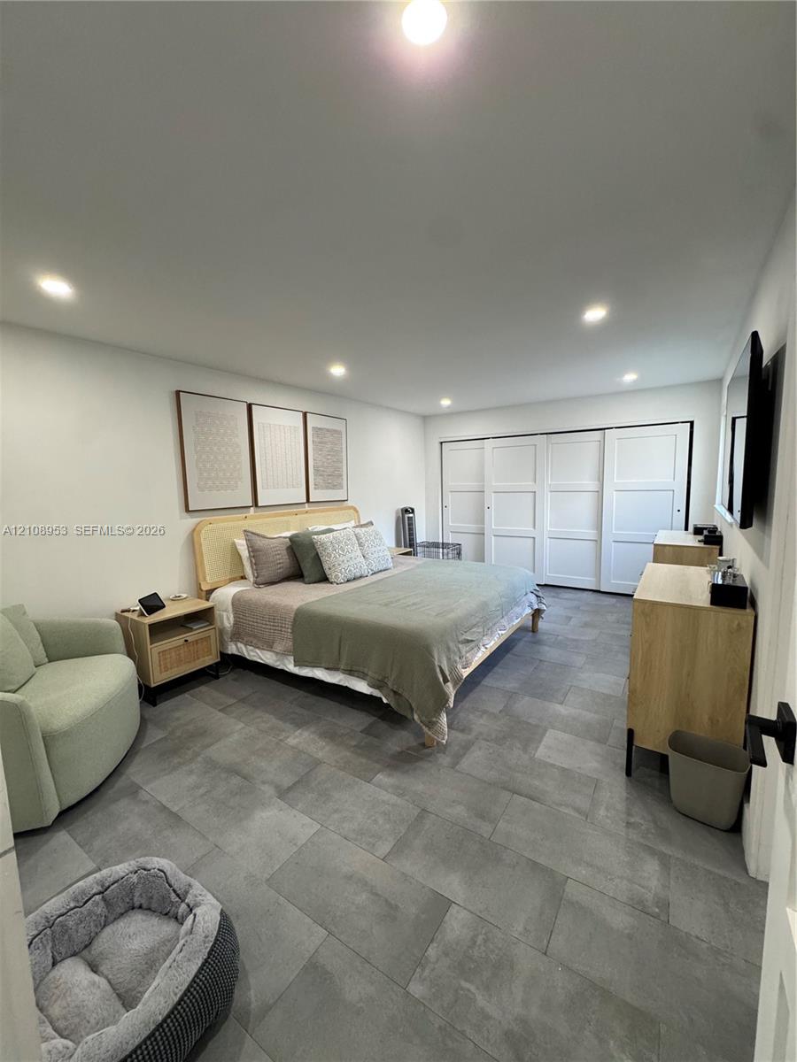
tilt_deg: -6.4
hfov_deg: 85.7
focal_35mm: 14
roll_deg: +2.3
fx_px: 430
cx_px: 398
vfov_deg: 102.1
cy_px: 531
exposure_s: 1/120
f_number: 2.2
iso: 320
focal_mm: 2.22
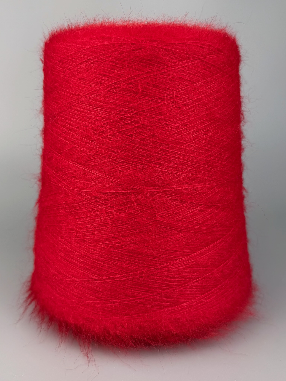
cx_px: 143
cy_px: 190
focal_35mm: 24
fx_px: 264
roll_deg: -0.3
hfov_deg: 56.8
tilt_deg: -9.6
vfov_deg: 71.6
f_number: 1.78
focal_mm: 6.76
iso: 80
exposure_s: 1/459
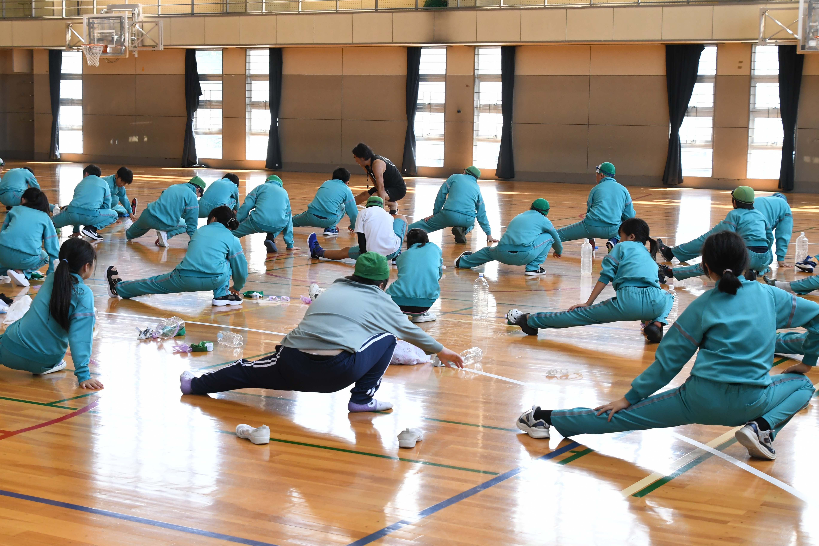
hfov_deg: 32.9
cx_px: 414
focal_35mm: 61
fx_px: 1388
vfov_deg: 22.3
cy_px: 272
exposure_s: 1/320
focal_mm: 40
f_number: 7.1
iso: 1600
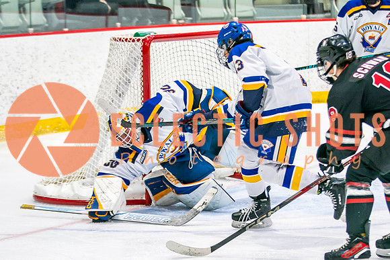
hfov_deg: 10.3
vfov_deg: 6.9
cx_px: 218
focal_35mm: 200
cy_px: 209
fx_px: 2163
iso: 400
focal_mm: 95
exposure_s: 1/640
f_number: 2.8
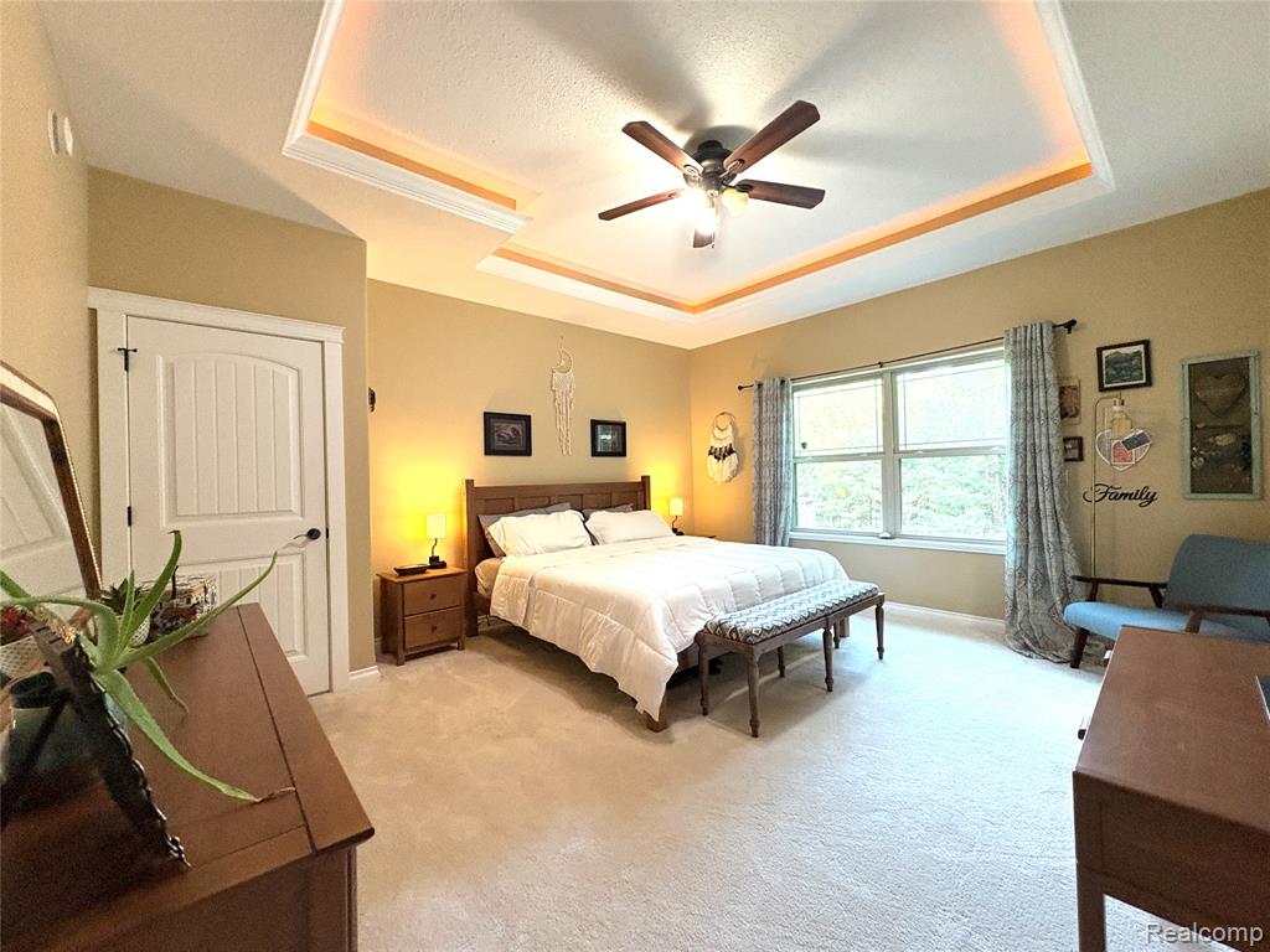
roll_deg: +2.2
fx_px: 514
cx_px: 635
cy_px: 476
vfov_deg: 85.7
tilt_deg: +3.0
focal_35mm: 14
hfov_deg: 102.1
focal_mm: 2.22
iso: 400
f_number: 2.2
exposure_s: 1/120
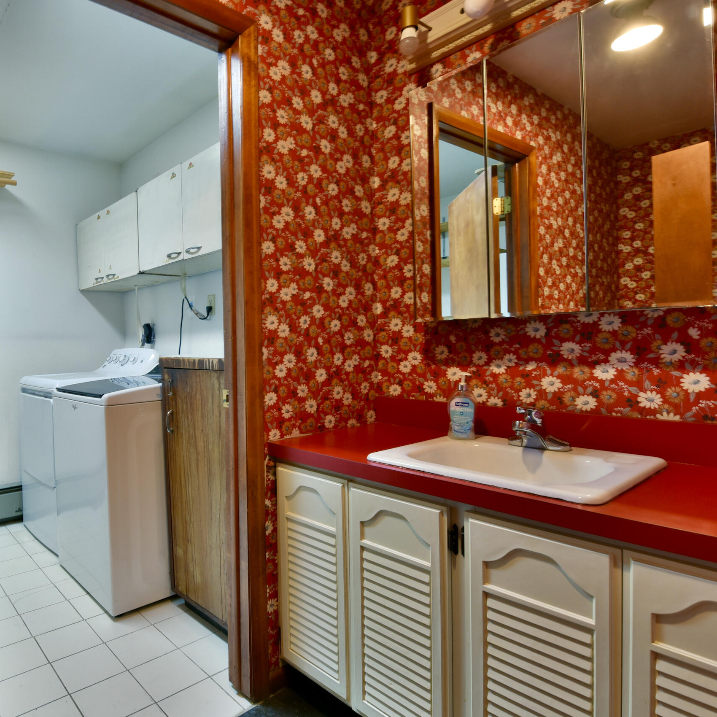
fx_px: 492
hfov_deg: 69.6
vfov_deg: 72.1
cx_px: 226
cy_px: 349
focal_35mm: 21
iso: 800
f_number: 11
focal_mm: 14
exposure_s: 1/8
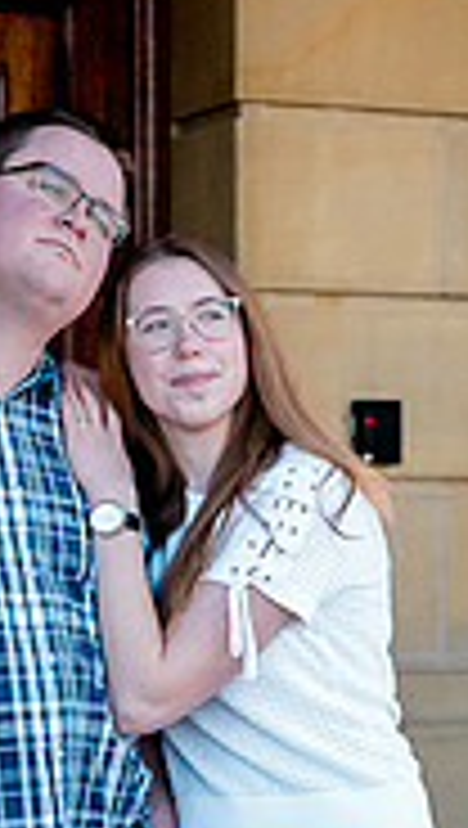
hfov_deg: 9.5
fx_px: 2814
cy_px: 729
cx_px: 90
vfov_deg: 16.5
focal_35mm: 128
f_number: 3.5
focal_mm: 50
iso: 6400
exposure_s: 1/8000
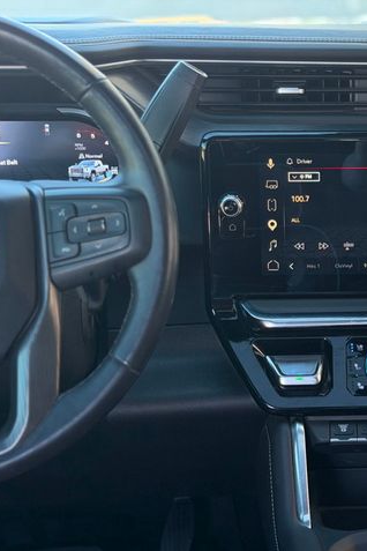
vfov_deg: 30.1
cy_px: 276
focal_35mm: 67
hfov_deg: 19.7
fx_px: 1024
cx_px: 361
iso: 80
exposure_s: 1/121
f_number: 1.78
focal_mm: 6.76
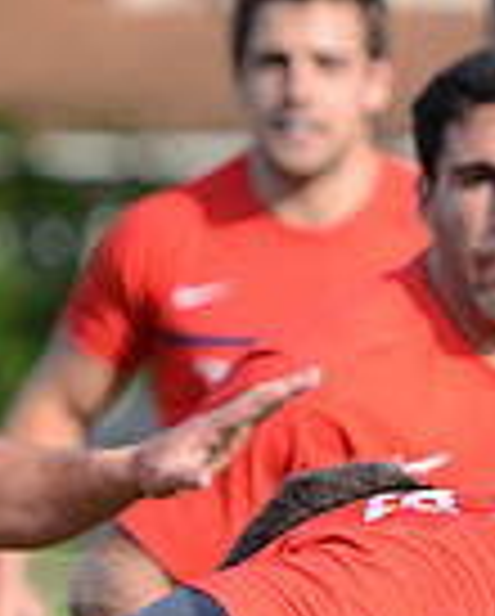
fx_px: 13777
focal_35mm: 754
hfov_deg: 2.1
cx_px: 364
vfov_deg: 2.6
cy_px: 686
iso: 400
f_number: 4
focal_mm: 190
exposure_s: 1/800
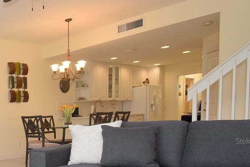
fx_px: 264
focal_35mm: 38
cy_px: 141
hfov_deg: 38.4
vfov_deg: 33.7
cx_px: -45
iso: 800
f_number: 5.6
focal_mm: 10
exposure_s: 1/125
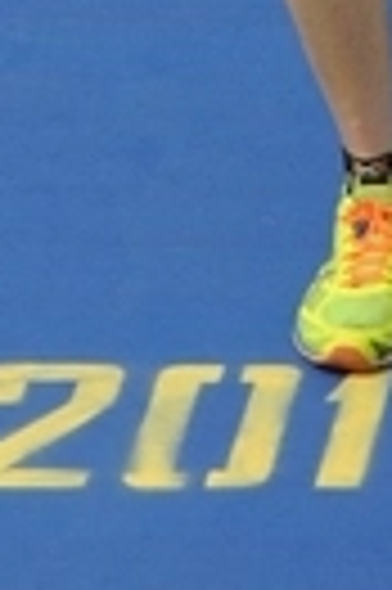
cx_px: 239
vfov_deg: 2.1
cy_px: -450
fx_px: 15982
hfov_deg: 1.4
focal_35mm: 976
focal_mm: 170
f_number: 11
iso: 500
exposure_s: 1/640
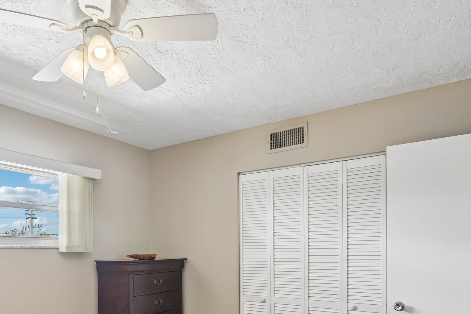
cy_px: 249
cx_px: 162
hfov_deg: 62.5
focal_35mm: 29
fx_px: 378
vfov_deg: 43.2
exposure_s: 1/80
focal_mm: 16.5
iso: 400
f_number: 8
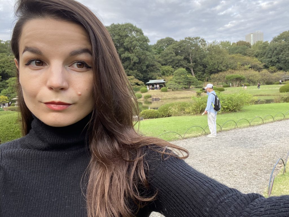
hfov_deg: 60.0
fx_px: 250
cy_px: 108
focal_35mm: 30
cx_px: 144
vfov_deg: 46.8
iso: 64
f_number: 2.2
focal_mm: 2.71
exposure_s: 1/122
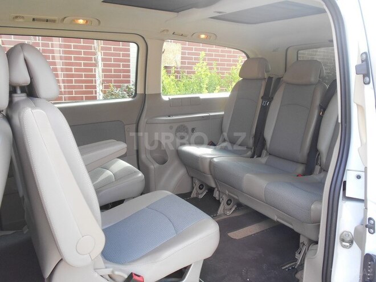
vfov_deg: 46.8
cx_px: 188
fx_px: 326
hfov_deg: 60.0
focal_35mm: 30
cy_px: 141
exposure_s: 1/50
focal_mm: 5.1
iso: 80
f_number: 3.4
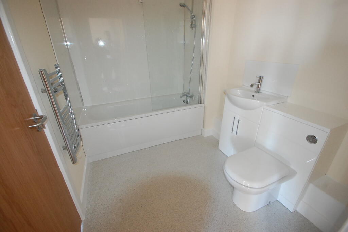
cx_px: 174
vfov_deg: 77.2
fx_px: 145
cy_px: 116
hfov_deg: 100.4
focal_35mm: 15
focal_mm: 10
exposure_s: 1/25
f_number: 4.5
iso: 1600
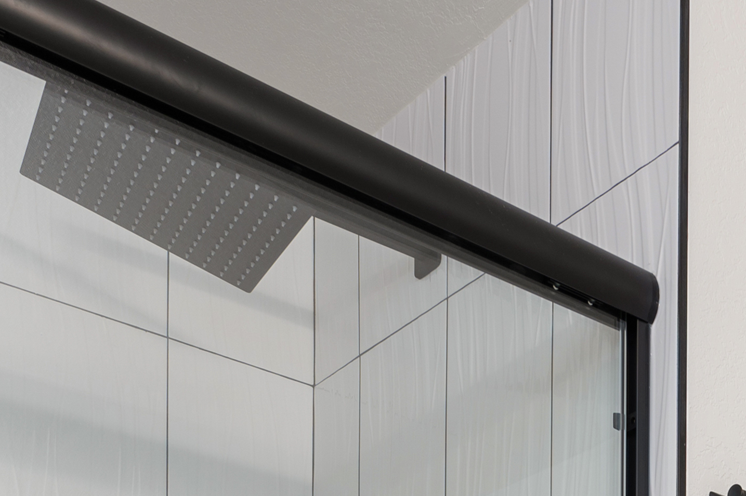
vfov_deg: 17.8
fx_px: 1222
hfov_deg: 32.0
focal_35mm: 59
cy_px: 925
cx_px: 693
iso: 160
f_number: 7.1
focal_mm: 14
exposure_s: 1/3
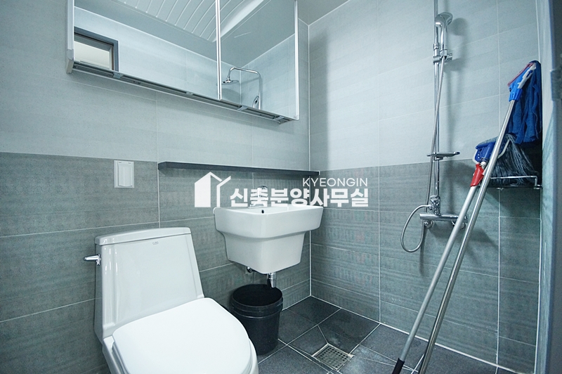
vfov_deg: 77.2
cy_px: 187
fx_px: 234
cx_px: 281
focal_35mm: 15
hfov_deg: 100.4
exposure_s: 1/40
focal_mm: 10
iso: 1600
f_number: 5.6
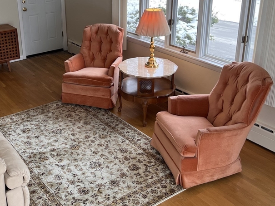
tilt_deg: -20.5
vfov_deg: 32.5
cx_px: 89
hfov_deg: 42.3
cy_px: 62
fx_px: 350
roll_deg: +2.4
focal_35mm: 44
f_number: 1.5
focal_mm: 5.7
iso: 50
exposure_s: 1/170
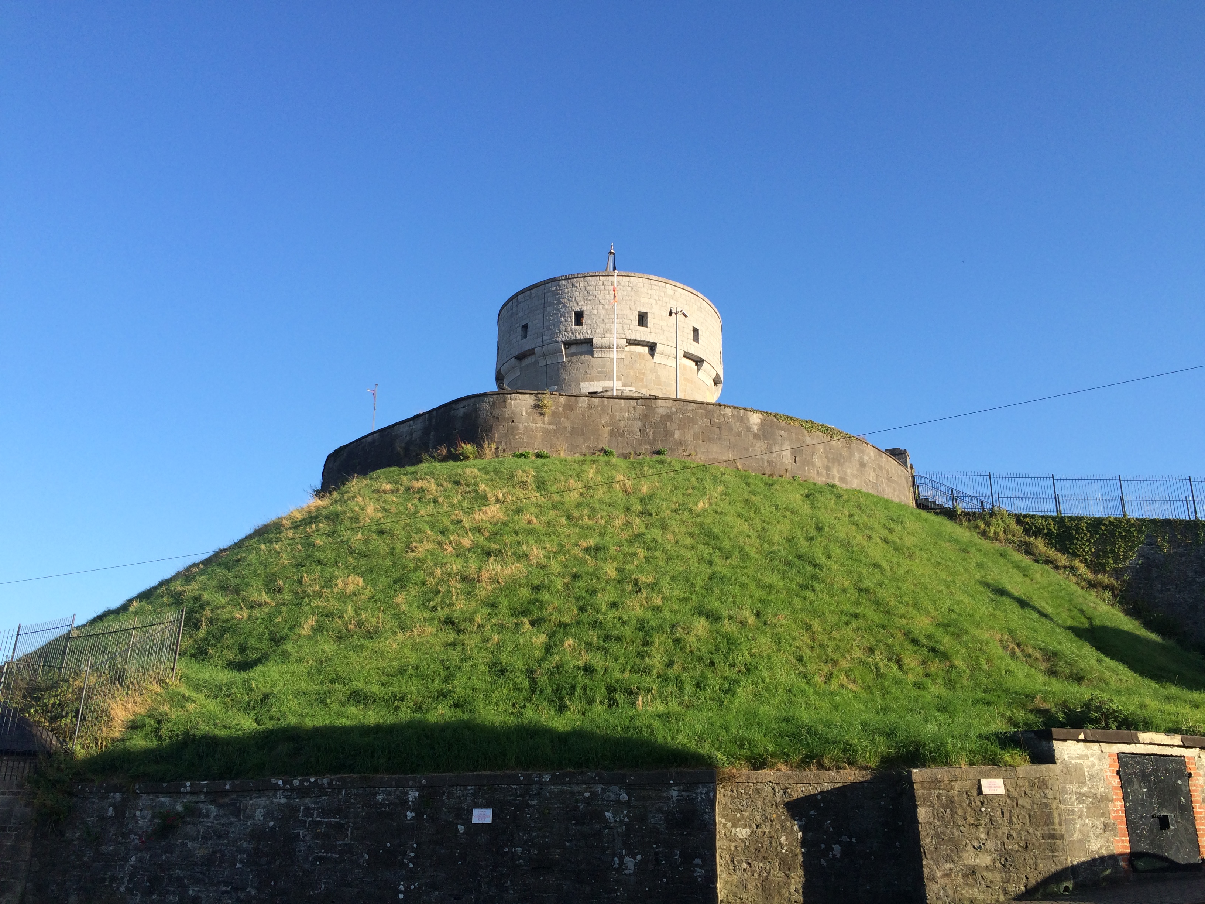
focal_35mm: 29
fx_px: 1010
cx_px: 602
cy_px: 452
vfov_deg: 48.2
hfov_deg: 61.7
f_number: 2.2
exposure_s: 1/954
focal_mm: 4.15
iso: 32
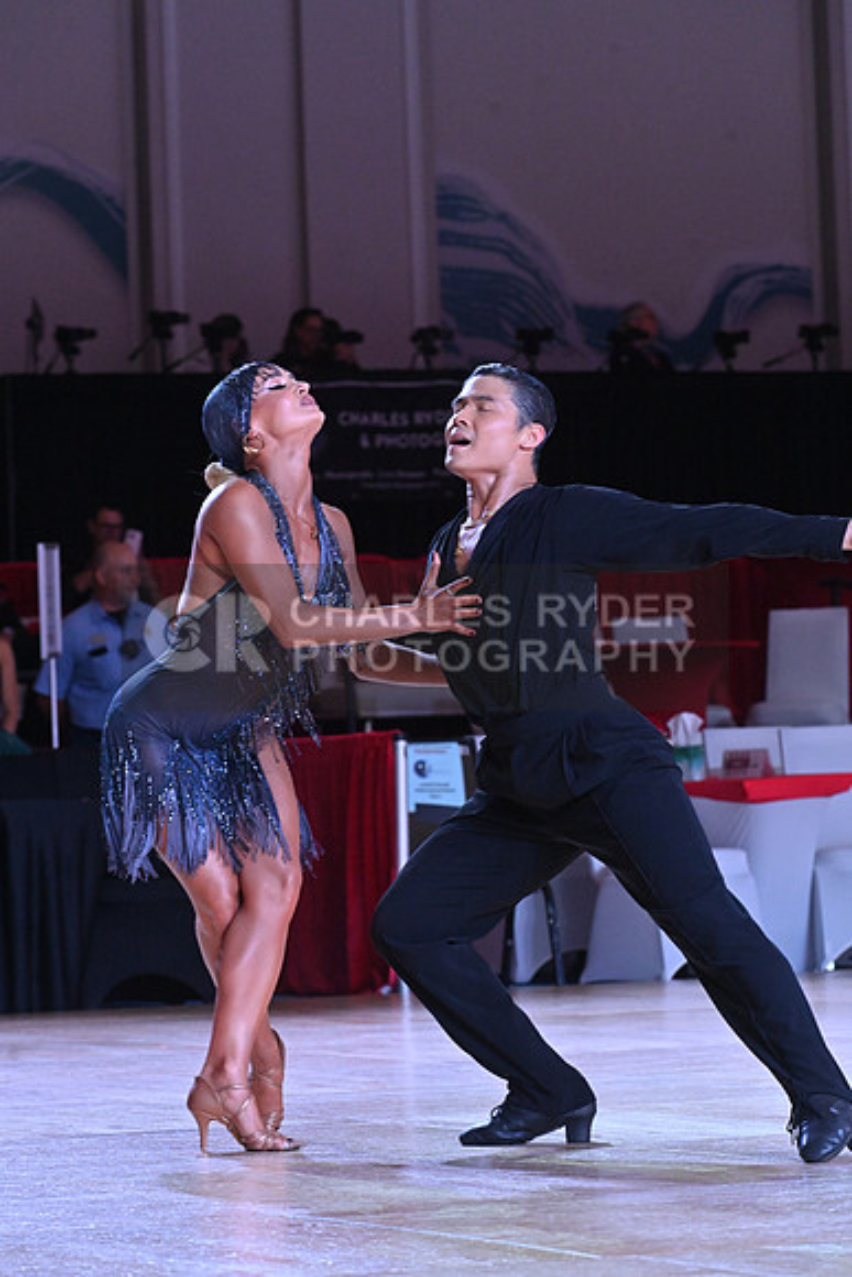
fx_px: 5499
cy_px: 638
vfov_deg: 13.2
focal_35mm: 155
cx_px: 426
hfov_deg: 8.9
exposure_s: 1/400
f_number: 7.1
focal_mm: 155
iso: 4000
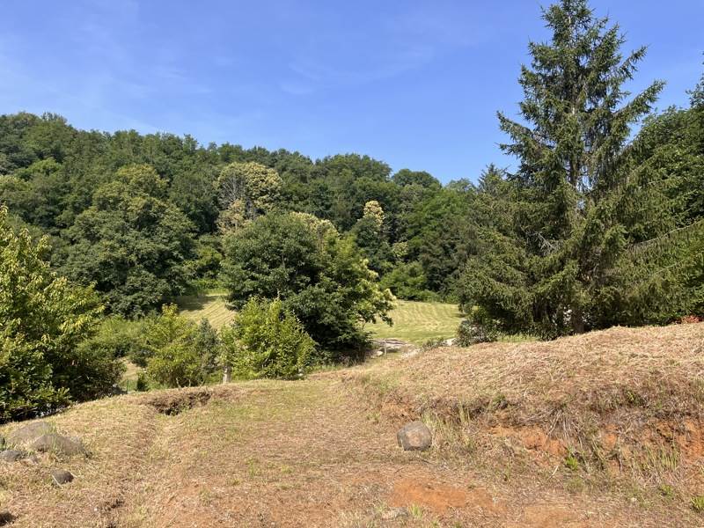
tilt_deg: +7.1
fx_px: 529
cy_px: 264
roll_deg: -0.3
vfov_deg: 53.1
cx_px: 352
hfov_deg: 67.3
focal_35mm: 26
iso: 50
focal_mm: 5.1
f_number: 1.6
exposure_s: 1/1890
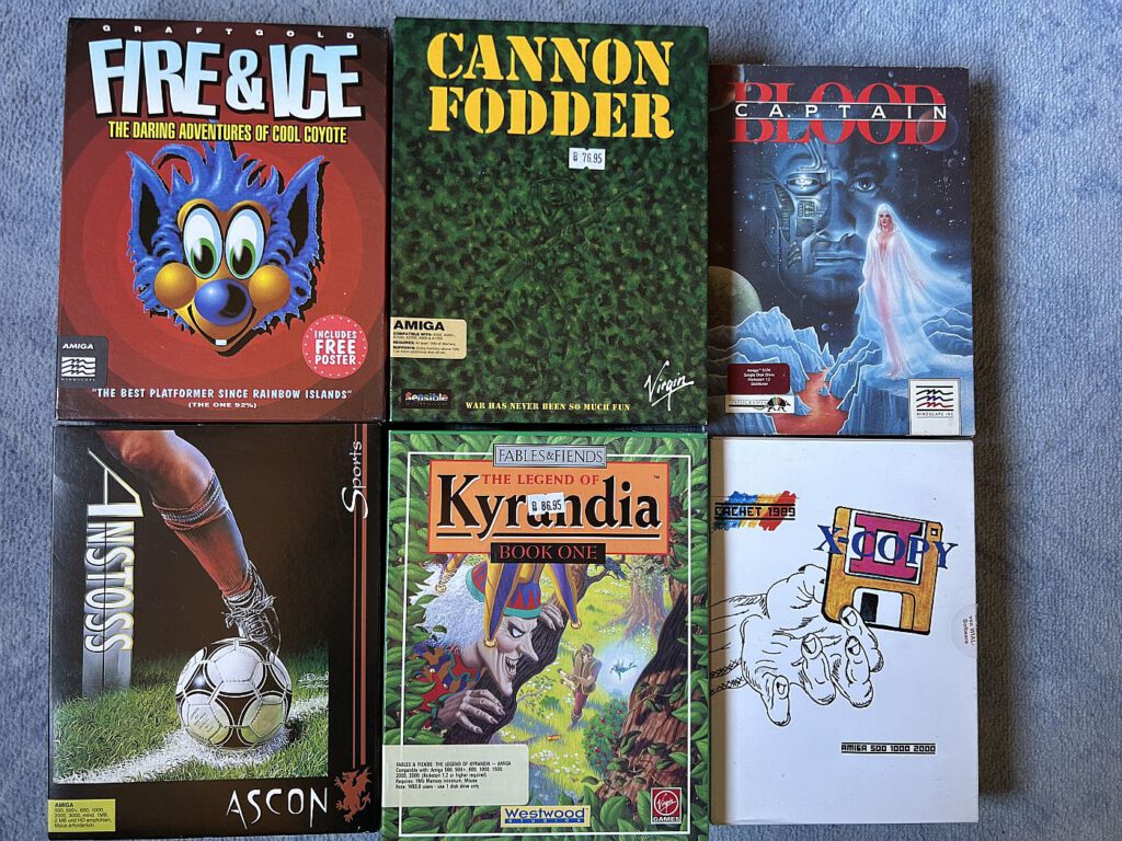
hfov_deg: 67.3
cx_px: 561
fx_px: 843
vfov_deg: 53.1
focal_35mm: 26
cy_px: 420
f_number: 1.5
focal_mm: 5.7
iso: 160
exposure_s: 1/50
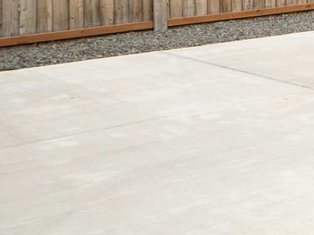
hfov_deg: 15.1
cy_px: -101
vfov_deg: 16.3
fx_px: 762
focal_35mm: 84
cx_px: 731
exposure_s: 1/60
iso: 100
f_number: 8
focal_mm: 14
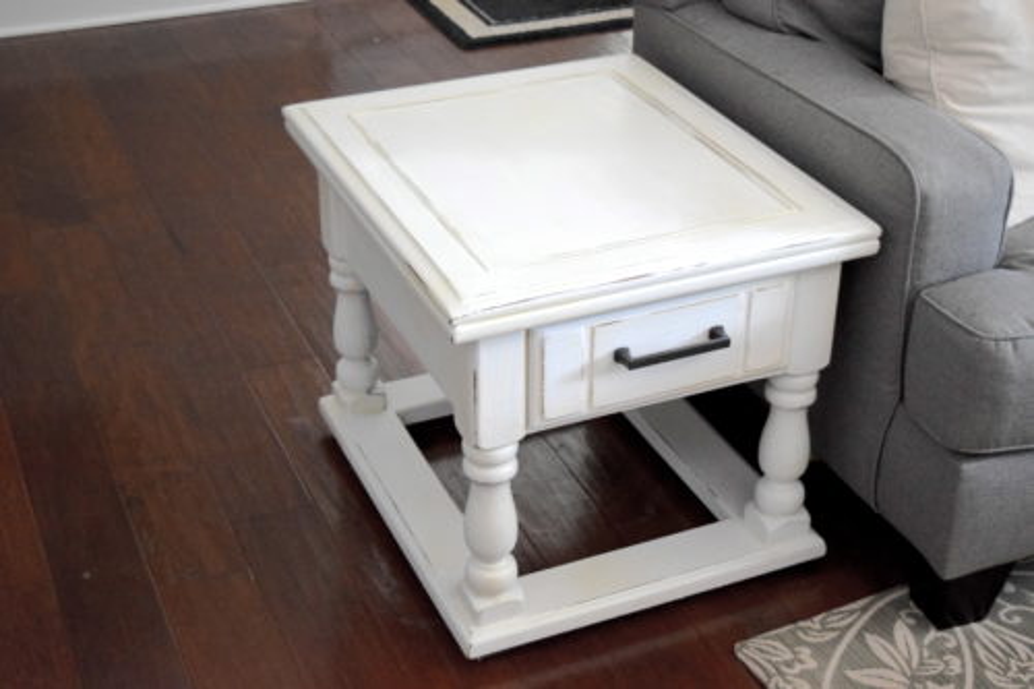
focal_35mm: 54
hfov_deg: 36.9
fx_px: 1550
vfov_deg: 25.0
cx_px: 517
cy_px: 344
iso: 3200
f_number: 4.8
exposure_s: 1/60
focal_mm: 36
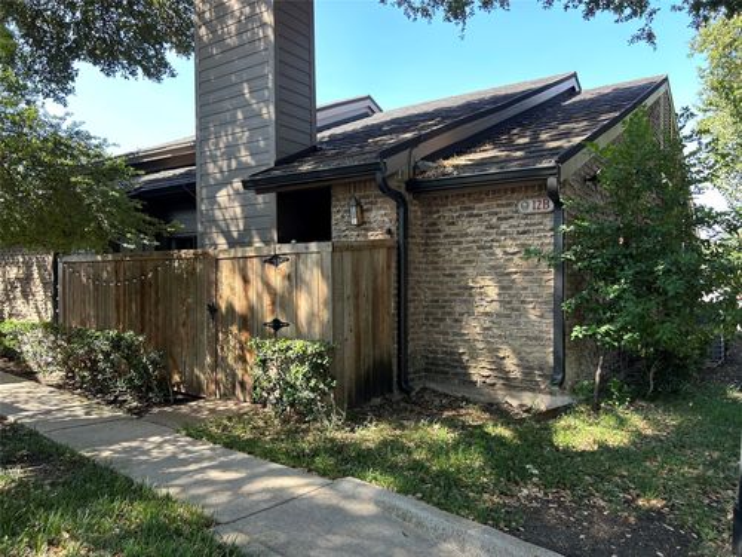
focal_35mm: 26
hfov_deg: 67.3
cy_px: 278
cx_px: 371
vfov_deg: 53.1
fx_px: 557
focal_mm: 5.7
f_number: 1.5
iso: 40
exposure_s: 1/261
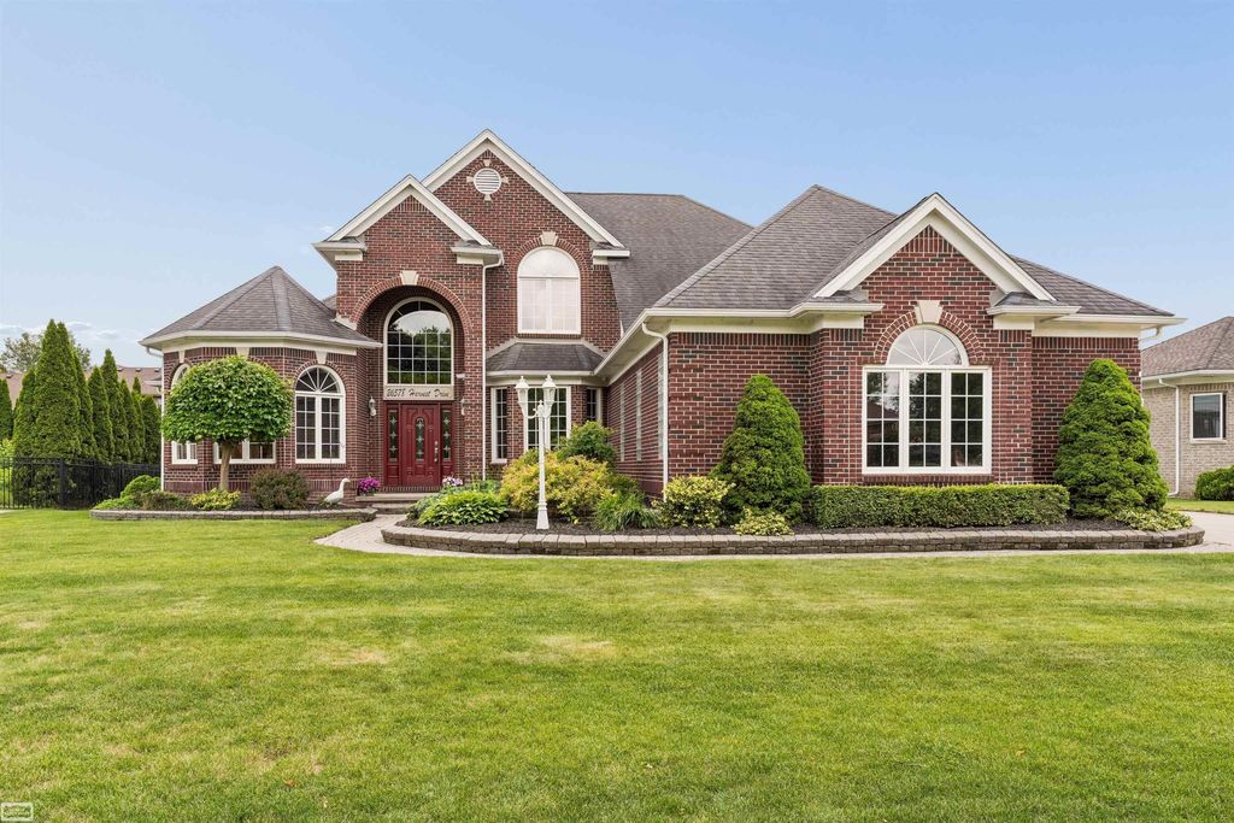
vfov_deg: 49.6
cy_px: 412
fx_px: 891
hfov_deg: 69.4
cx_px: 617
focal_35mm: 26
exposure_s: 1/80
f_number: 13
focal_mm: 26
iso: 400
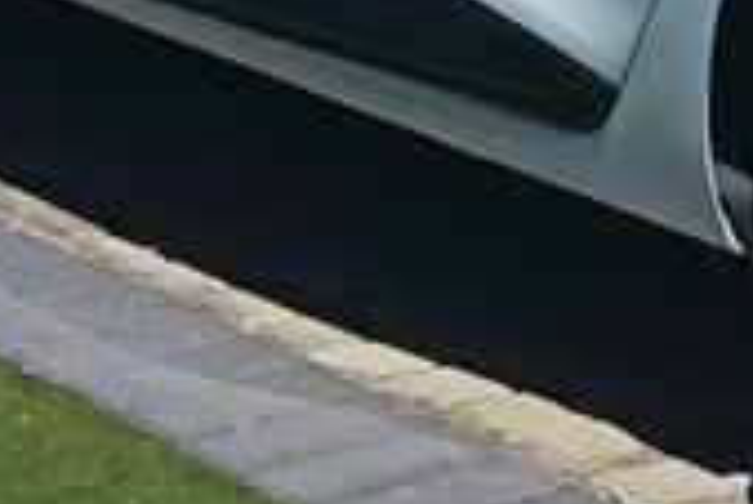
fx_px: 4752
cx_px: 1163
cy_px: -406
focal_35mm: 227
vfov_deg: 6.0
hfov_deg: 8.8
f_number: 1.75
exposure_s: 1/1464
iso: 100
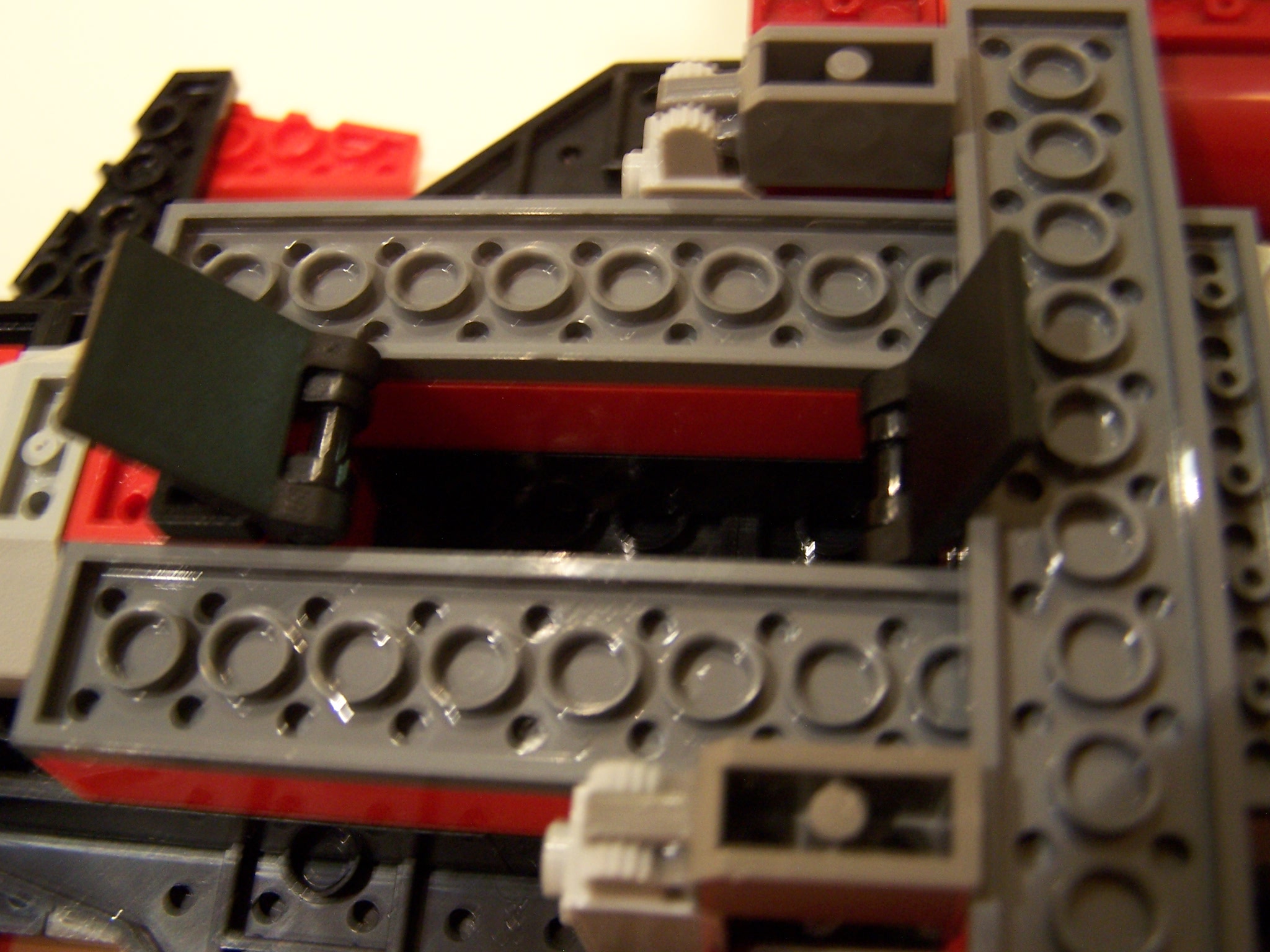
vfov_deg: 37.7
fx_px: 1394
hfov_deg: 49.0
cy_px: 476
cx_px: 635
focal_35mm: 38
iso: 140
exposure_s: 1/8
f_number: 2.8
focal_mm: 6.3
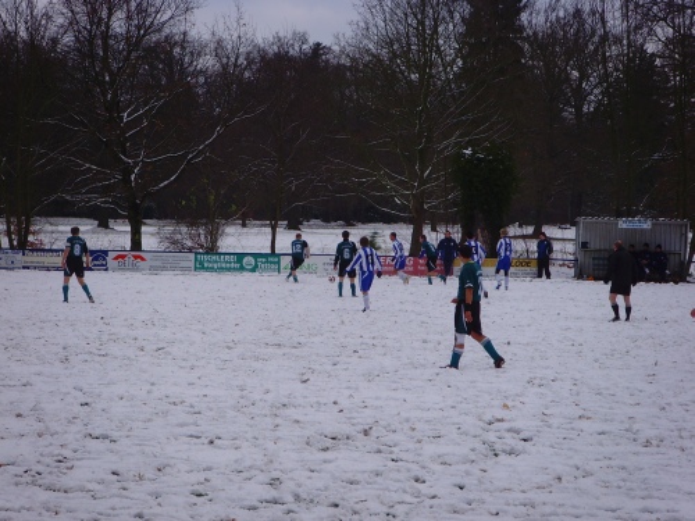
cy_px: 260
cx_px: 348
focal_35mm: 117
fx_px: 2349
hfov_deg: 16.8
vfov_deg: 12.7
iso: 80
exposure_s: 1/350
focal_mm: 19.8
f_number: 4.5
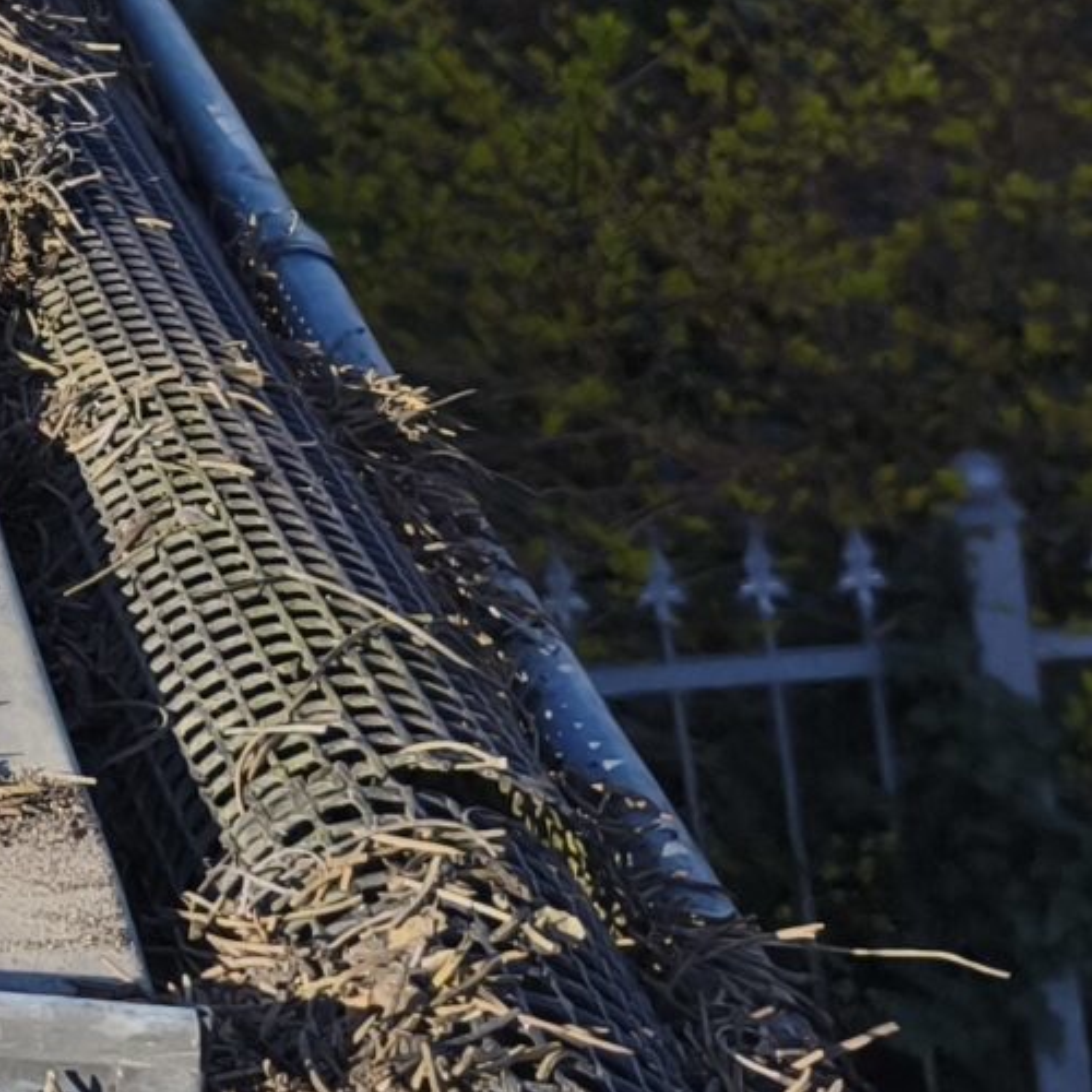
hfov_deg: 13.3
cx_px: -1352
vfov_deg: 16.3
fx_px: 3712
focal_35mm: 104
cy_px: -79
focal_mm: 5.35
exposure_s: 1/2404
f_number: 1.7
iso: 80
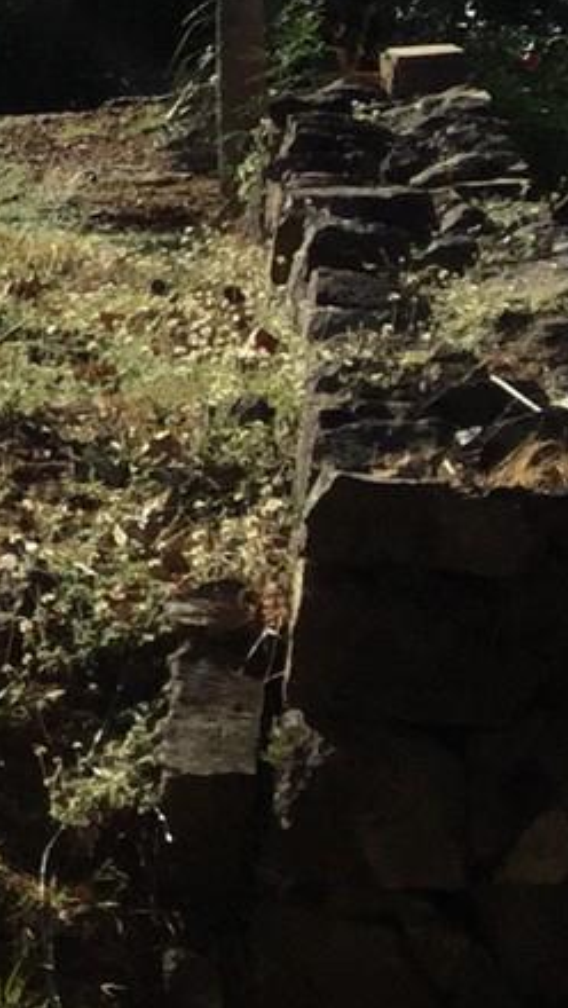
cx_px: -1660
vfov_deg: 14.6
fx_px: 3930
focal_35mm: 147
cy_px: 463
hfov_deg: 6.7
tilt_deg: -0.5
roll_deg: -1.9
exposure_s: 1/2475
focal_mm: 4.15
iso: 32
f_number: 2.2
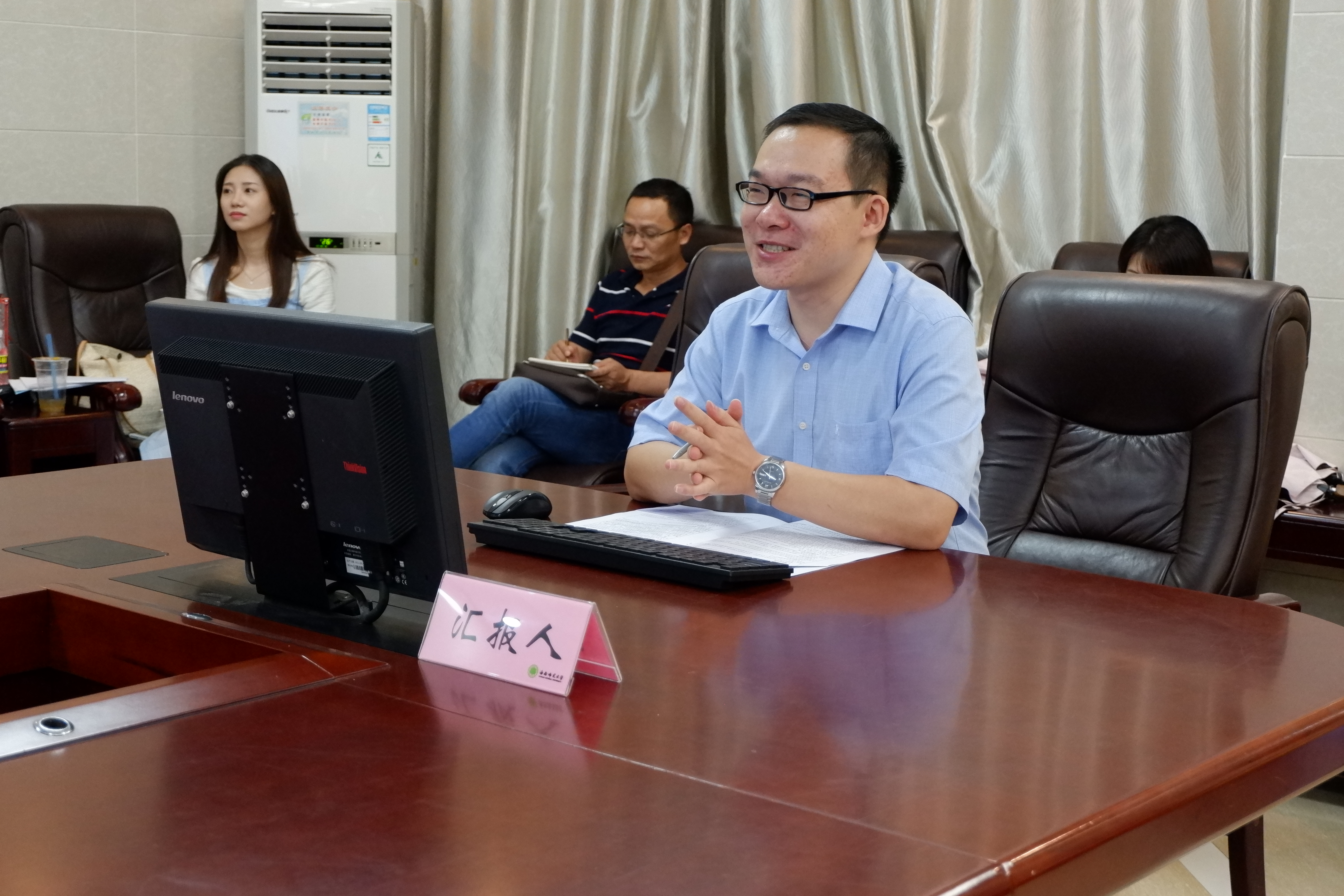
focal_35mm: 53
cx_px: 672
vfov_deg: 25.5
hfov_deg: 37.5
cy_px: 448
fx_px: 1979
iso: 3200
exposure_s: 1/56
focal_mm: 35.5
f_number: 5
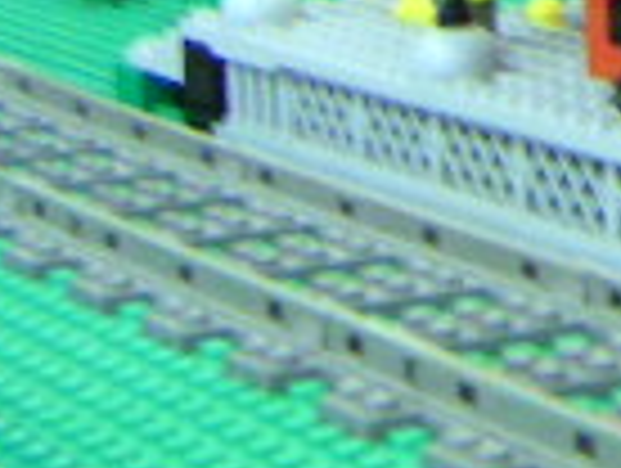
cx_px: 1300
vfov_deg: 8.4
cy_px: -405
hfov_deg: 10.5
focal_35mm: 171
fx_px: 3073
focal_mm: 4.8
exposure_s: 1/15
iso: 400
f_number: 2.8
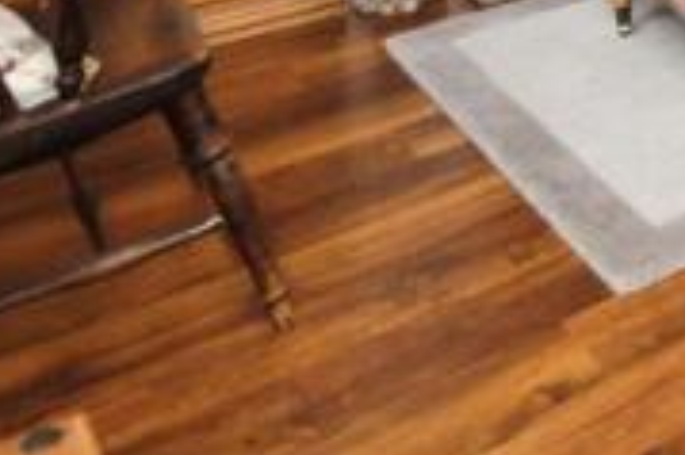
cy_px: -377
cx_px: 1028
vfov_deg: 18.7
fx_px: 1046
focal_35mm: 55
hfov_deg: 26.4
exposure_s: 1/40
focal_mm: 10
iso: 400
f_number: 8
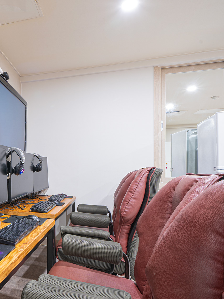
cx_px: 10
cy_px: 161
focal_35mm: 26
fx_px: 224
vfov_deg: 67.2
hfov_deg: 46.2
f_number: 11
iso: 100
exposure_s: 6
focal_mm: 15
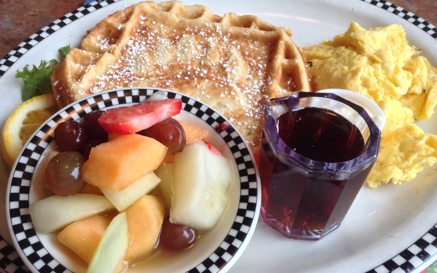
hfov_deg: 54.0
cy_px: 147
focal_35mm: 36
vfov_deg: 35.3
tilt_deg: -53.8
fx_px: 429
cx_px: 213
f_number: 2.4
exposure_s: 1/60
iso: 32
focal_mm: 3.3
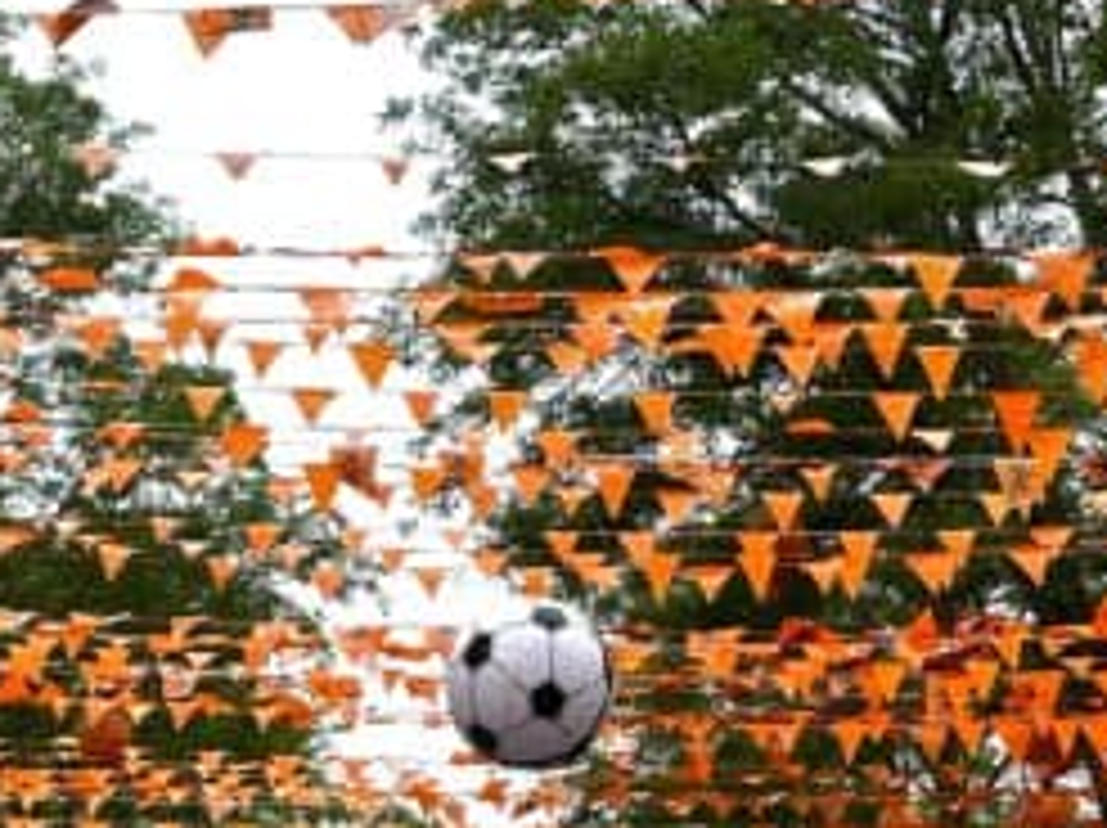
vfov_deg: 9.8
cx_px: 526
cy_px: 688
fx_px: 4792
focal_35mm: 150
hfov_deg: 13.2
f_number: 1.78
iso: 64
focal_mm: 6.86
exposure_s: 1/2203
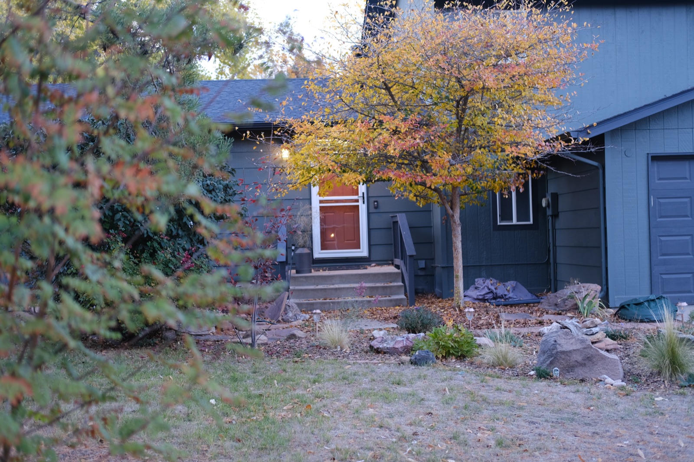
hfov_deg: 37.5
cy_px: 231
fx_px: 1021
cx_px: 347
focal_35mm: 53
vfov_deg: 25.5
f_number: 2
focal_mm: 35
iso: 320
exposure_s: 1/60
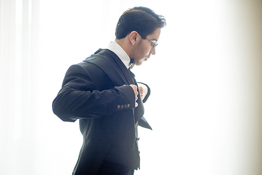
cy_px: 88
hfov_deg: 25.6
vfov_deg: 17.3
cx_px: 116
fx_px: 576
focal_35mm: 79
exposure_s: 1/250
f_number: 2.8
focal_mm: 70
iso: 2000
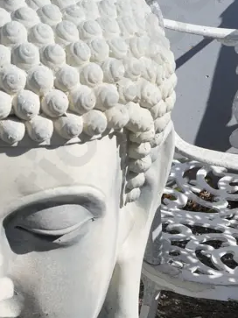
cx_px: -3
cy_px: 250
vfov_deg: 20.2
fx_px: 881
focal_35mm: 96
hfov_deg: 15.1
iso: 200
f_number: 9
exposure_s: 1/500
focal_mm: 17
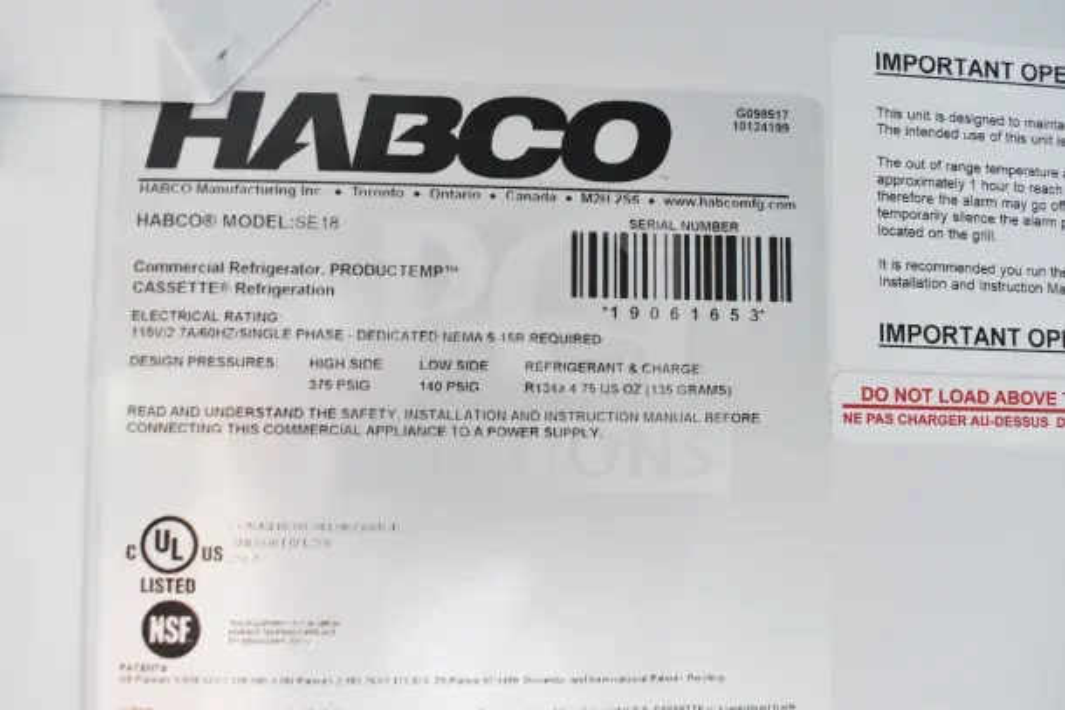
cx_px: 532
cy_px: 355
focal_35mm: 36
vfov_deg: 36.9
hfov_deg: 53.1
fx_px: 1065
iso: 6400
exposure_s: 1/125
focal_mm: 24
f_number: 5.6
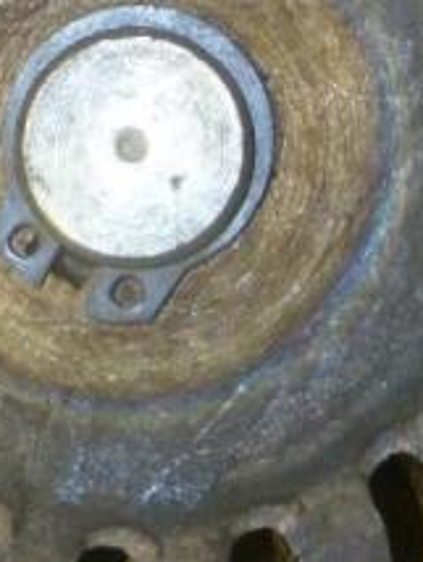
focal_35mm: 157
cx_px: 160
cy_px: -231
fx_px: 2553
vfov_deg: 12.1
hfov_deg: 9.5
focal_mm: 5
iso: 160
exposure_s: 1/30
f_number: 3.3
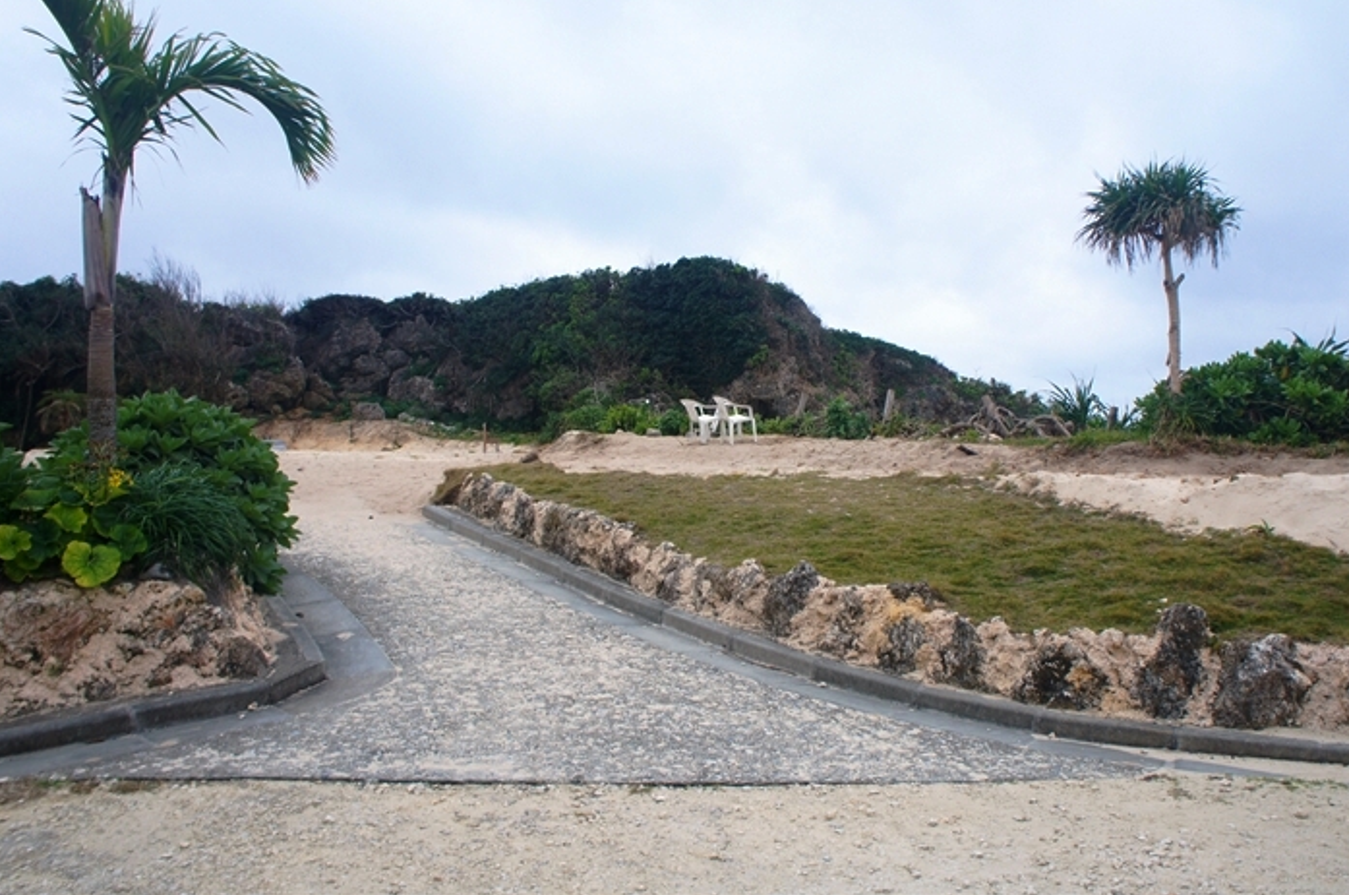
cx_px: 751
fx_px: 1160
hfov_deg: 60.2
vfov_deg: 42.1
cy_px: 385
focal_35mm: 31
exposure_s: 1/250
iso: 200
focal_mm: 18
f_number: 5
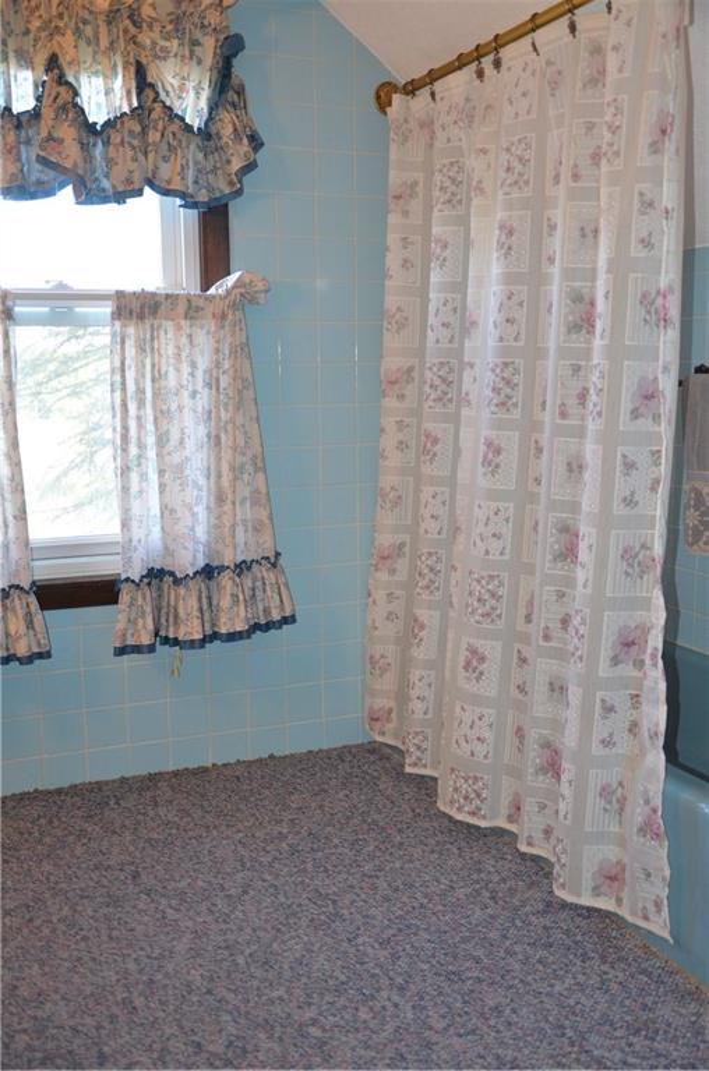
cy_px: 536
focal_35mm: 38
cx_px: 354
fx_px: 1114
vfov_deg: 51.4
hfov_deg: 35.3
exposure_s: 1/60
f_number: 4
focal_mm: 25
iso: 800
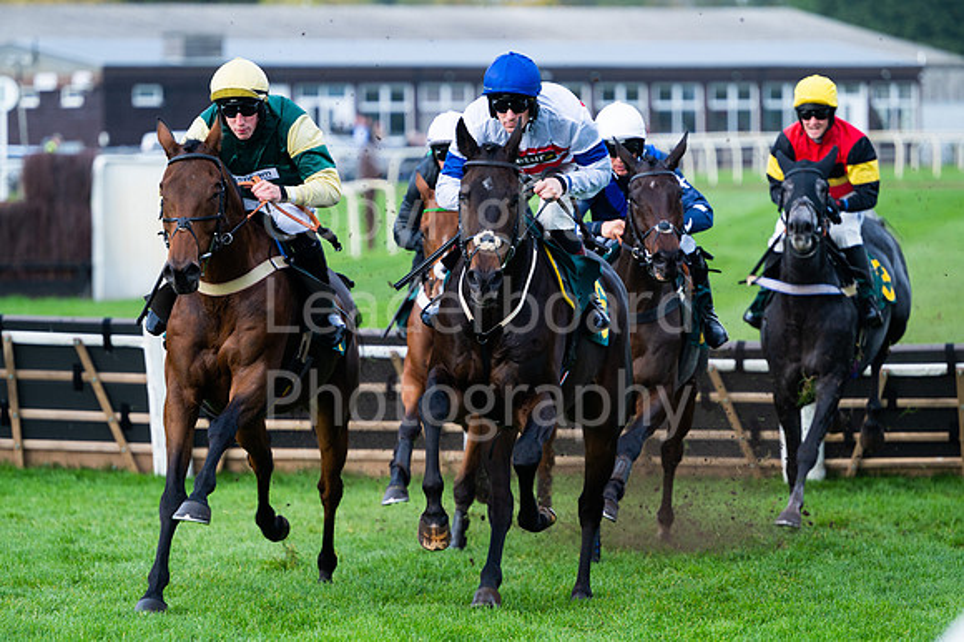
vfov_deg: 6.5
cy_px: 321
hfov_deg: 9.8
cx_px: 482
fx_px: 5620
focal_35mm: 210
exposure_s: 1/1000
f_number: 4
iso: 500
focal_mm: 210
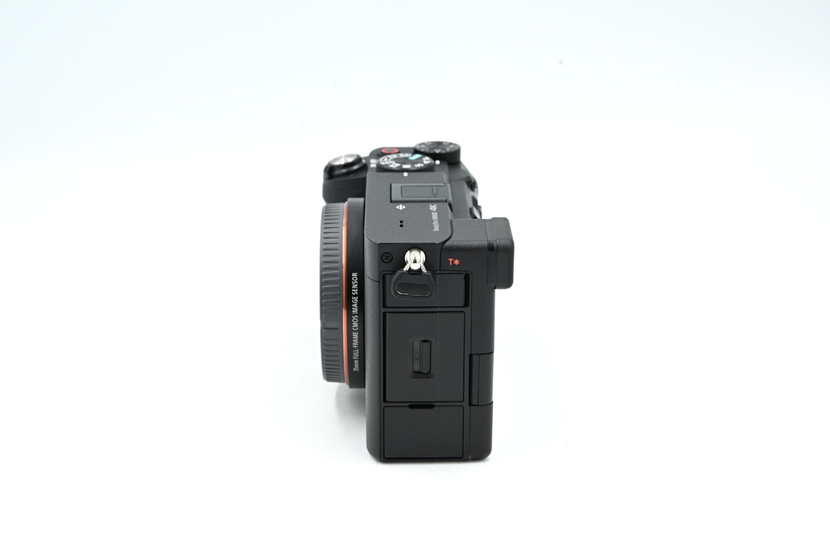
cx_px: 415
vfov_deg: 19.5
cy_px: 276
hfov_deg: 28.8
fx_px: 1614
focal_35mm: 70
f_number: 14
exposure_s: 1/13
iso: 100
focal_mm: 70
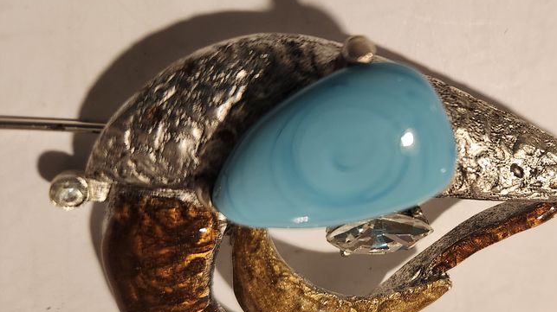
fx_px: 576
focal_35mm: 39
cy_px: 218
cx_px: 432
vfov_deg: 30.1
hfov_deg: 49.1
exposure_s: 1/100
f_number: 1.8
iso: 400
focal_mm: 5.4
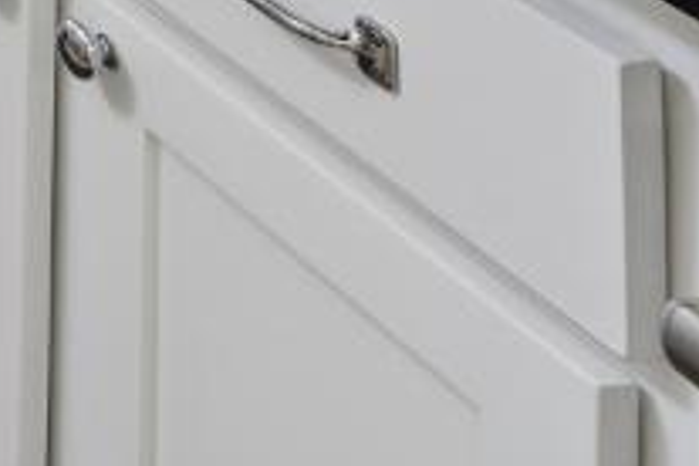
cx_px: -1249
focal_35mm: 94
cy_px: -1074
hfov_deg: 12.5
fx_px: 1825
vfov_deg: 9.7
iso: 200
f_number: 11
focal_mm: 13
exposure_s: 1/6
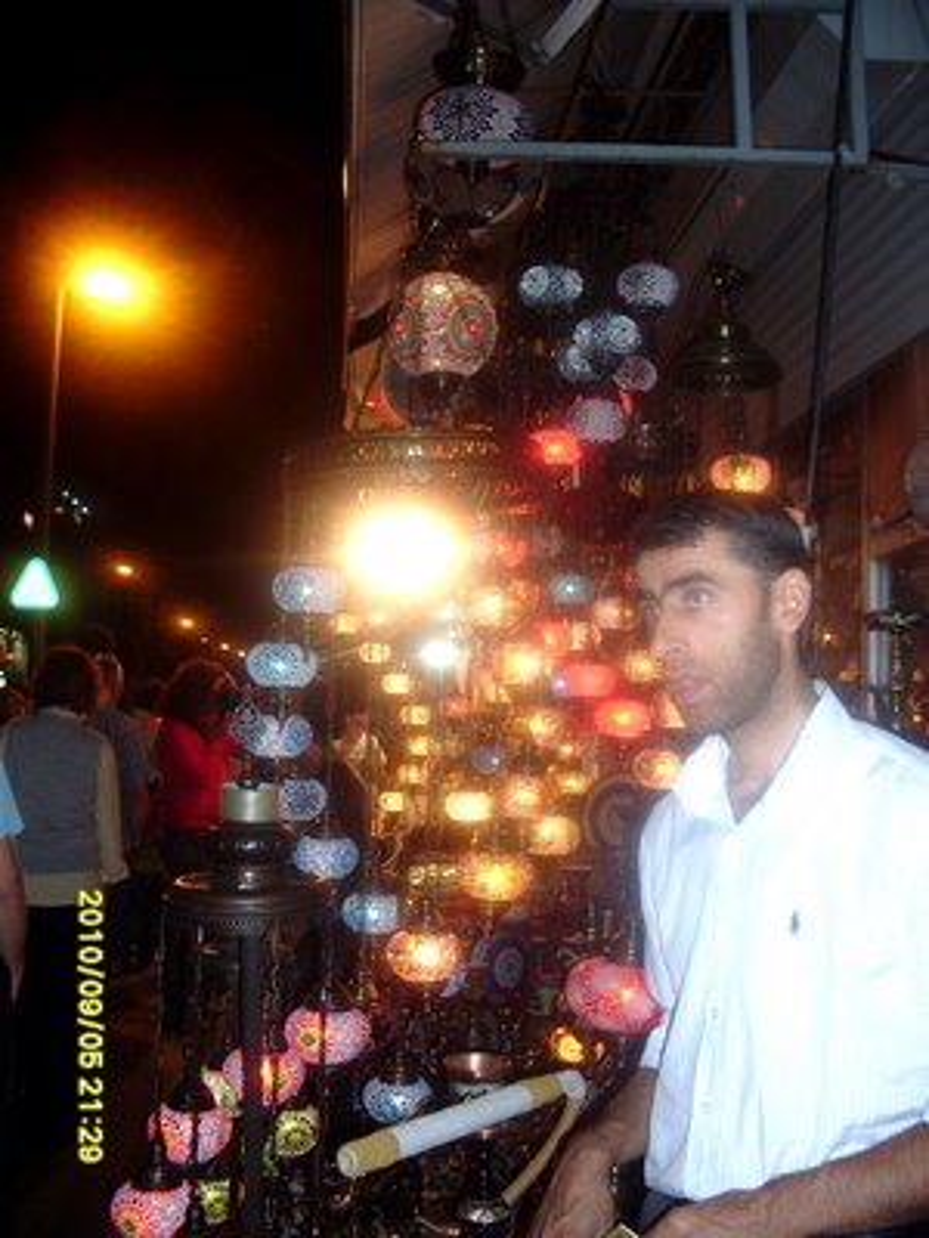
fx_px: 1360
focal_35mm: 38
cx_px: 464
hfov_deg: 37.7
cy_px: 619
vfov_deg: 49.0
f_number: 2.8
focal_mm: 6.3
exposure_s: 1/45
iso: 100
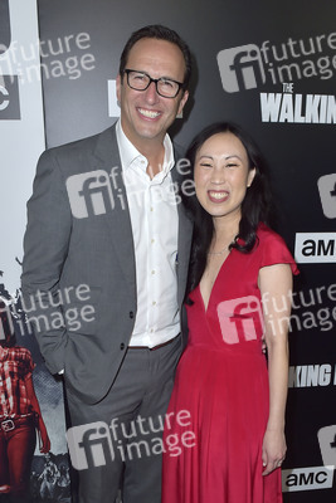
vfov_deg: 73.7
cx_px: 168
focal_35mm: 24
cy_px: 252
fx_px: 336
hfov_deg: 53.2
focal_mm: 24
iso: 400
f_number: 5.6
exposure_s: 1/200
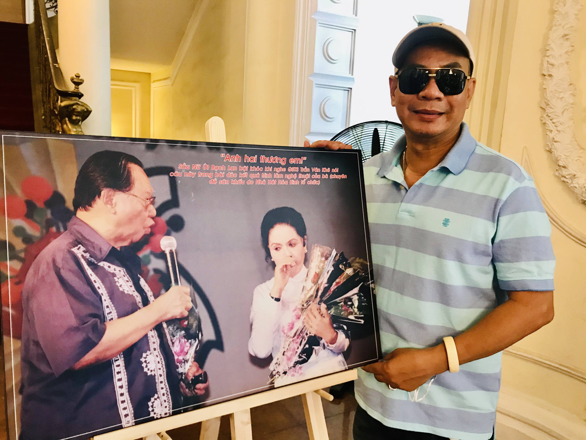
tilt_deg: -9.9
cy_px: 220
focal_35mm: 28
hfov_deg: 63.4
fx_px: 474
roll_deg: -1.7
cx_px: 293
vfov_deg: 49.7
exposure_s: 1/17
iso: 80
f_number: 1.8
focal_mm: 3.99
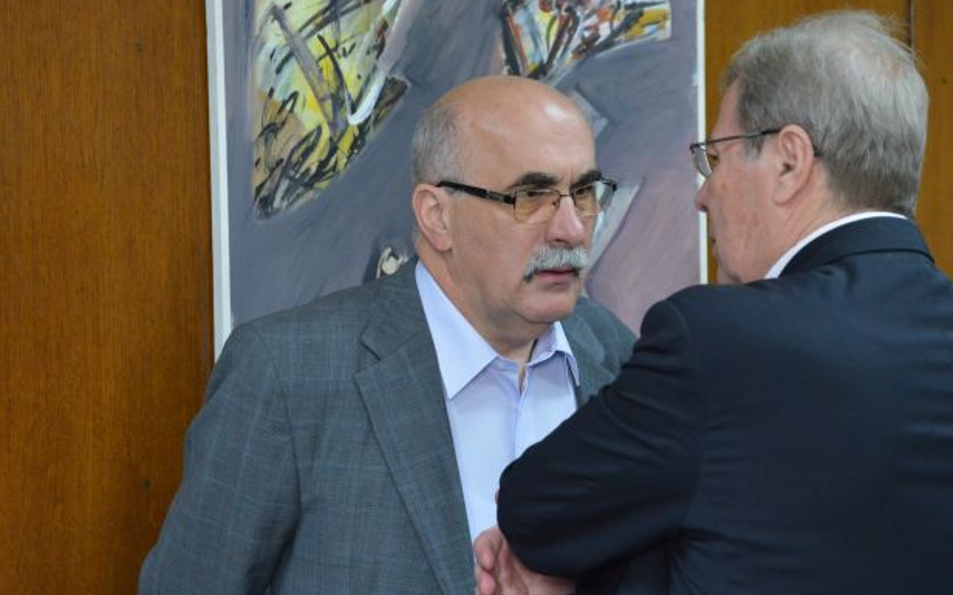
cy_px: 322
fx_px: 3610
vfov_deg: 9.4
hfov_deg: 15.0
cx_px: 514
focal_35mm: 139
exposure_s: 1/160
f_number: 5
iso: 5000
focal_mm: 105
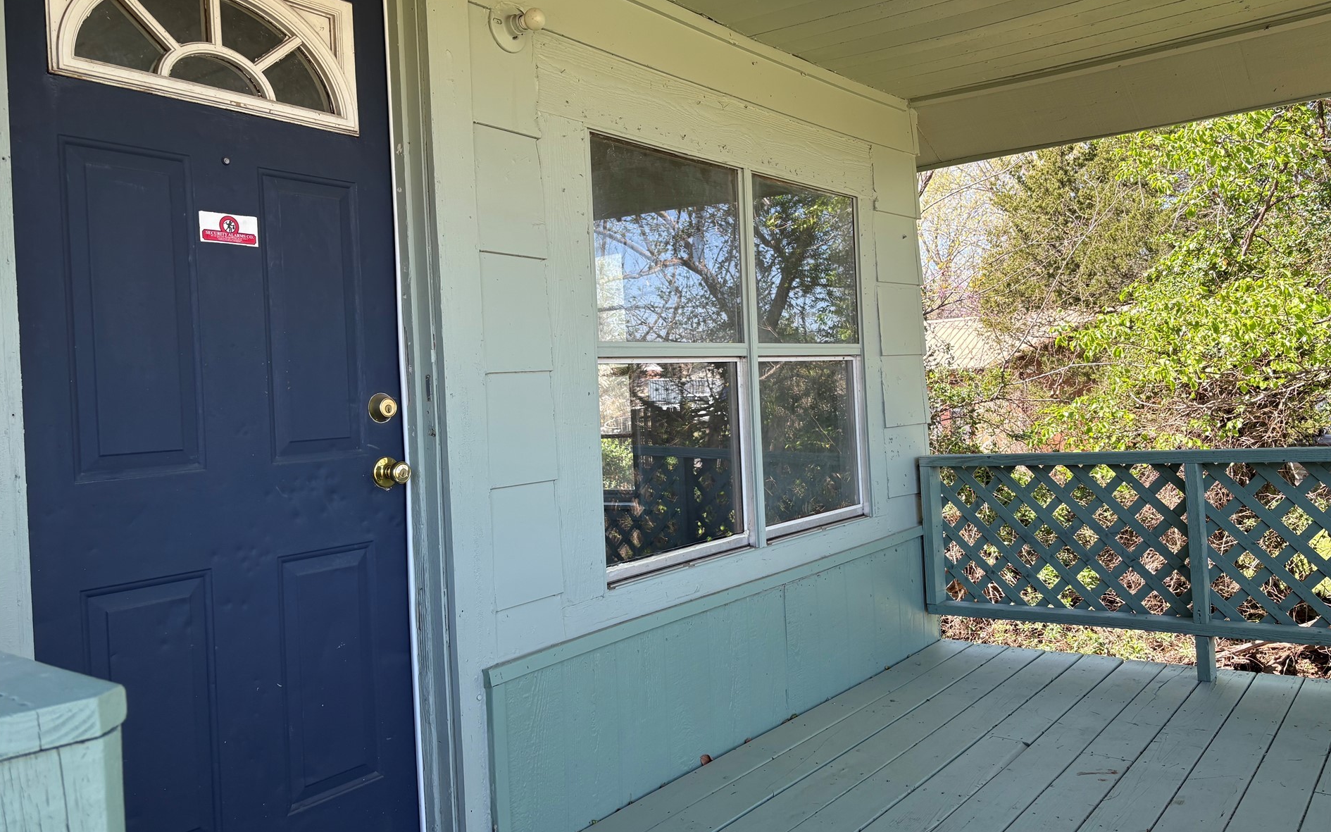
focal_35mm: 28
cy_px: 402
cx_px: 673
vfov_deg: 44.5
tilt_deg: +0.9
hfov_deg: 66.5
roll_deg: +3.2
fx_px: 1016
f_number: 1.6
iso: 50
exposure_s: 1/363
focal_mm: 5.96
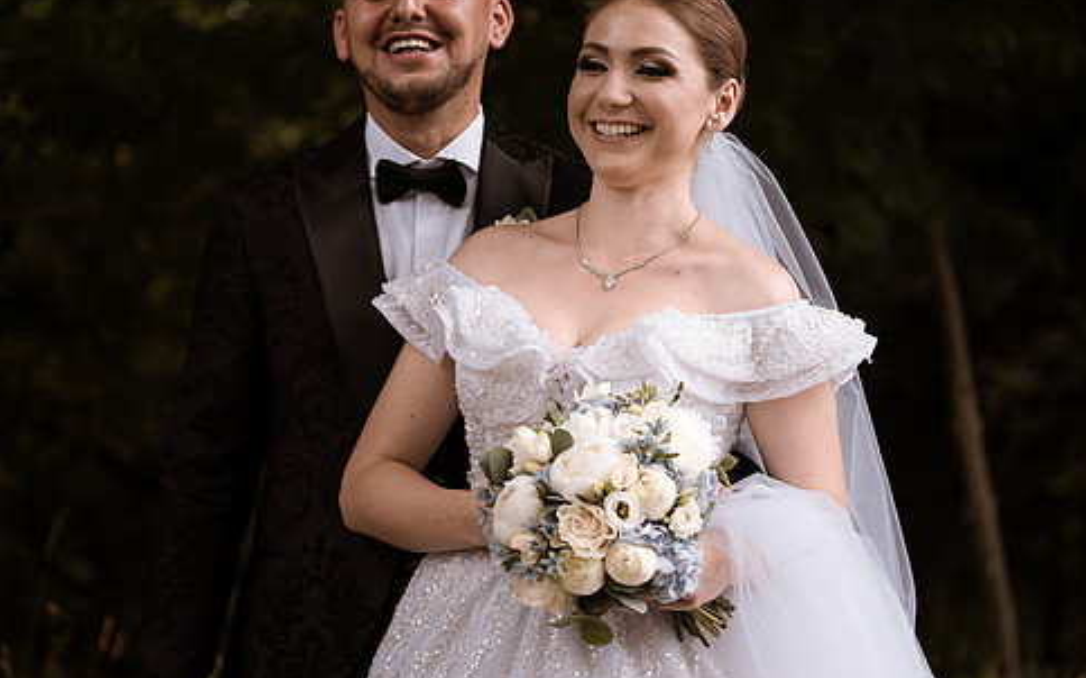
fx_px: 3254
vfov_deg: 11.9
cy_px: 313
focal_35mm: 110
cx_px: 648
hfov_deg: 18.9
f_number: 3.2
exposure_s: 1/640
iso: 125
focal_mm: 90
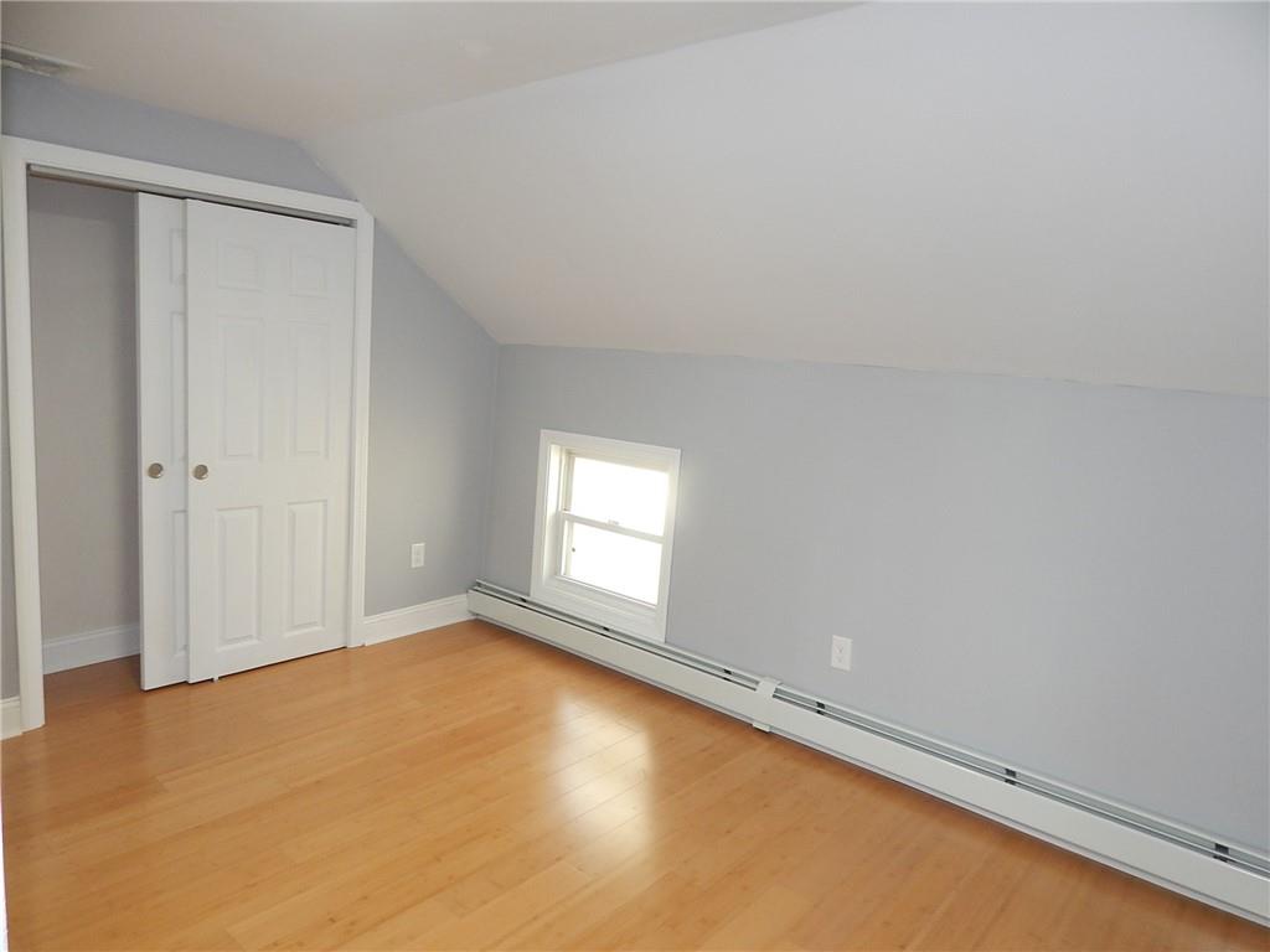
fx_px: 844
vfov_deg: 58.9
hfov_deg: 73.9
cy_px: 476
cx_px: 635
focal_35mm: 23
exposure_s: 1/30
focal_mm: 4
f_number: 3
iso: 200
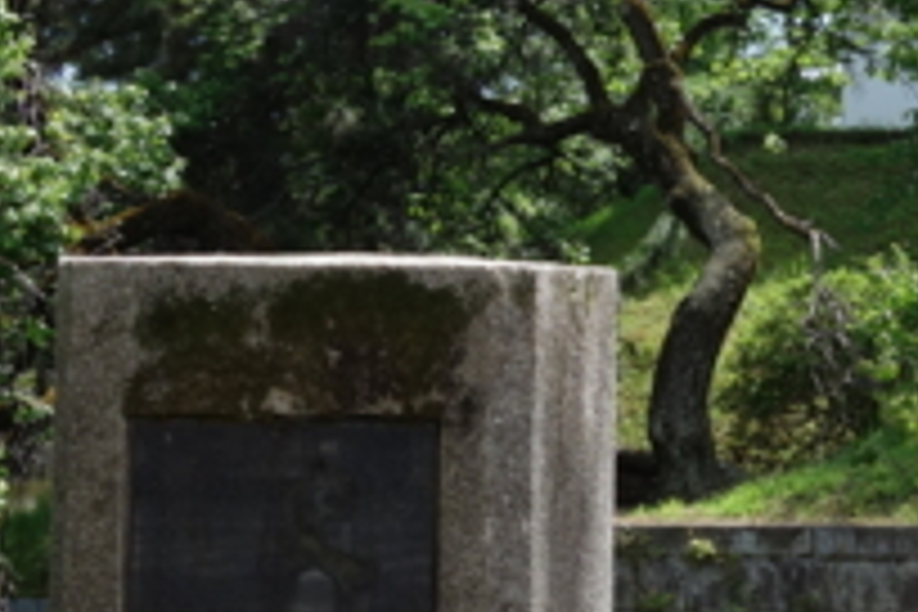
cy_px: 277
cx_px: 1197
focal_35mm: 110
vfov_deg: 12.5
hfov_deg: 17.4
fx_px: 2805
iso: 125
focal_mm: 10.4
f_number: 5.6
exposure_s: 1/250
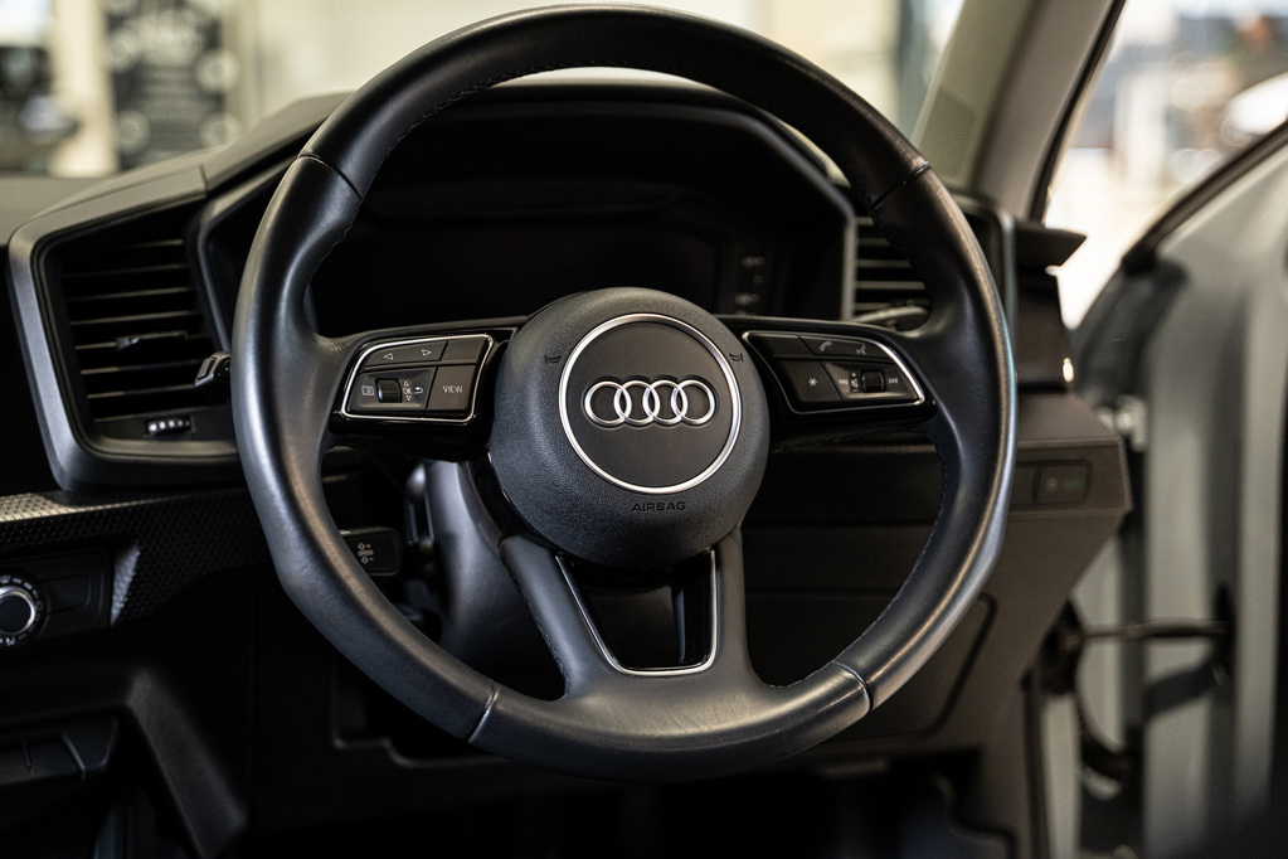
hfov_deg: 36.2
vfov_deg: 24.6
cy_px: 430
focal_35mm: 55
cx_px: 644
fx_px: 1968
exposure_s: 1/160
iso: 1600
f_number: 2.8
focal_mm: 55
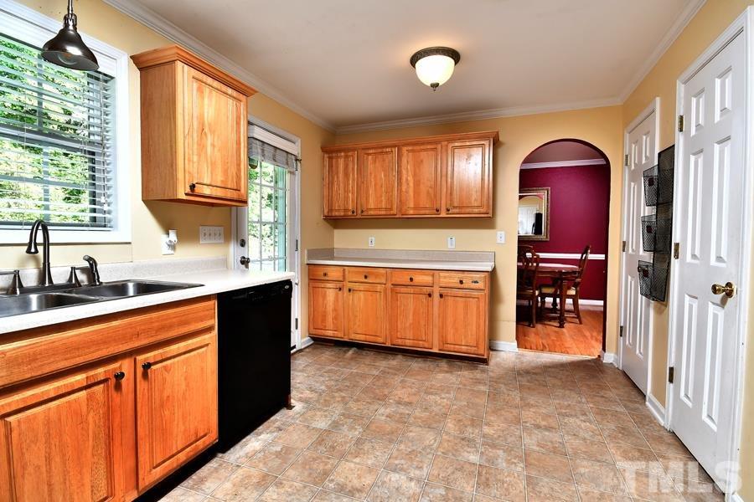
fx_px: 314
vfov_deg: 77.3
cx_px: 377
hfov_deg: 100.4
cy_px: 251
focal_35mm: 15
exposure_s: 1/20
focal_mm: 10
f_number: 8
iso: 500
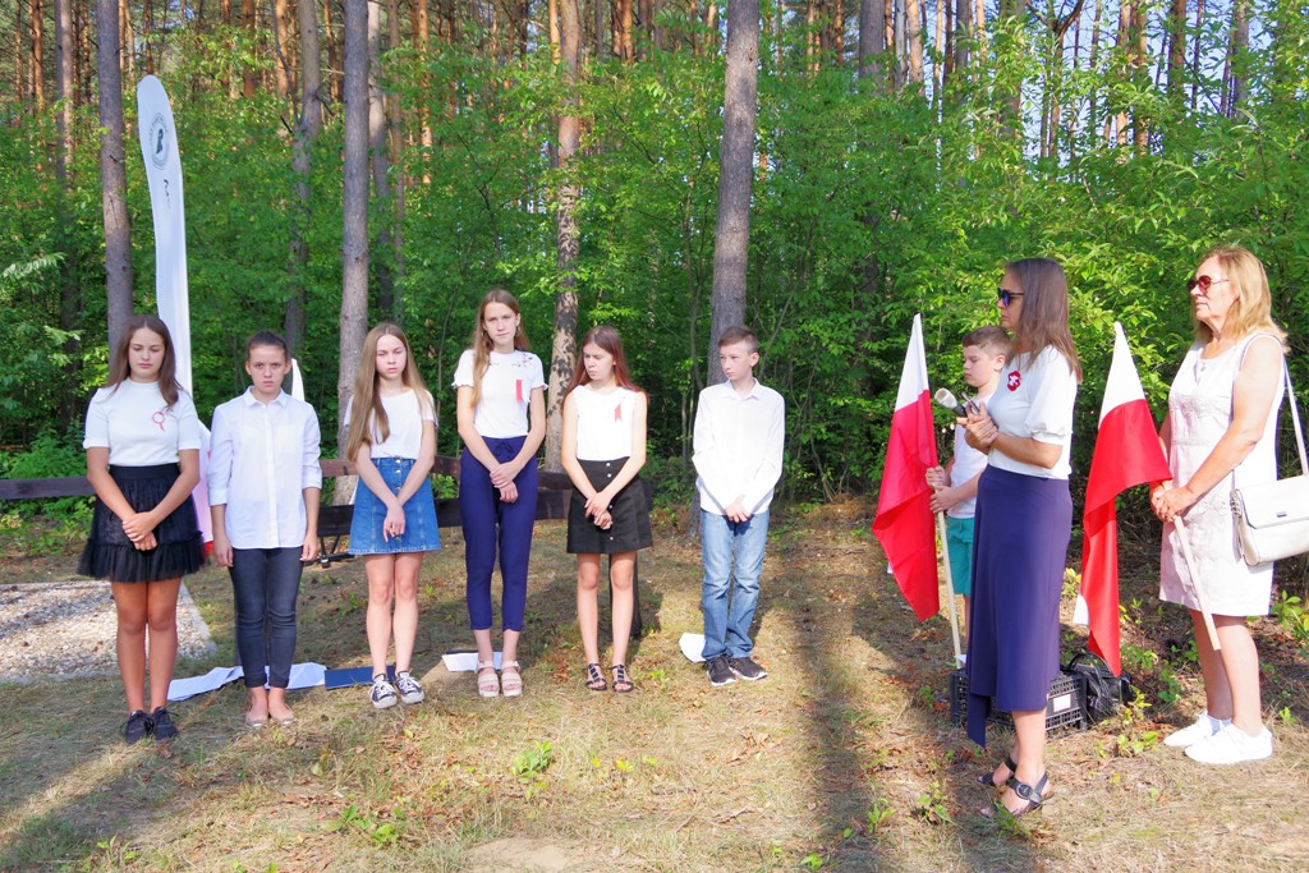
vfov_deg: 36.9
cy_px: 436
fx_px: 1309
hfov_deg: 53.1
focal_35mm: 36
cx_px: 654
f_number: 7.1
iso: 200
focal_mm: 24
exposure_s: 1/200
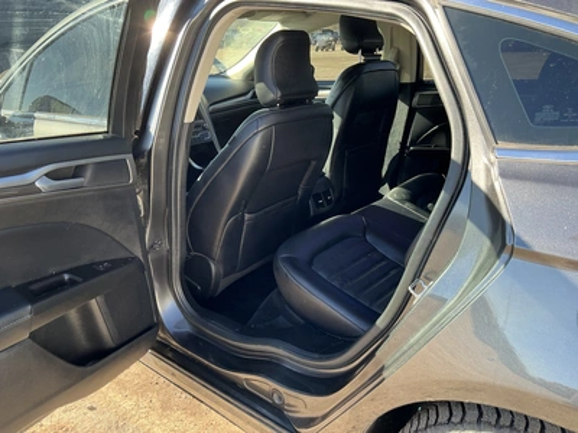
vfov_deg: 49.7
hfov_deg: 63.4
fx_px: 468
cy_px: 216
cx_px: 289
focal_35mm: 28
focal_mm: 3
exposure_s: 1/122
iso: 25
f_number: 1.8
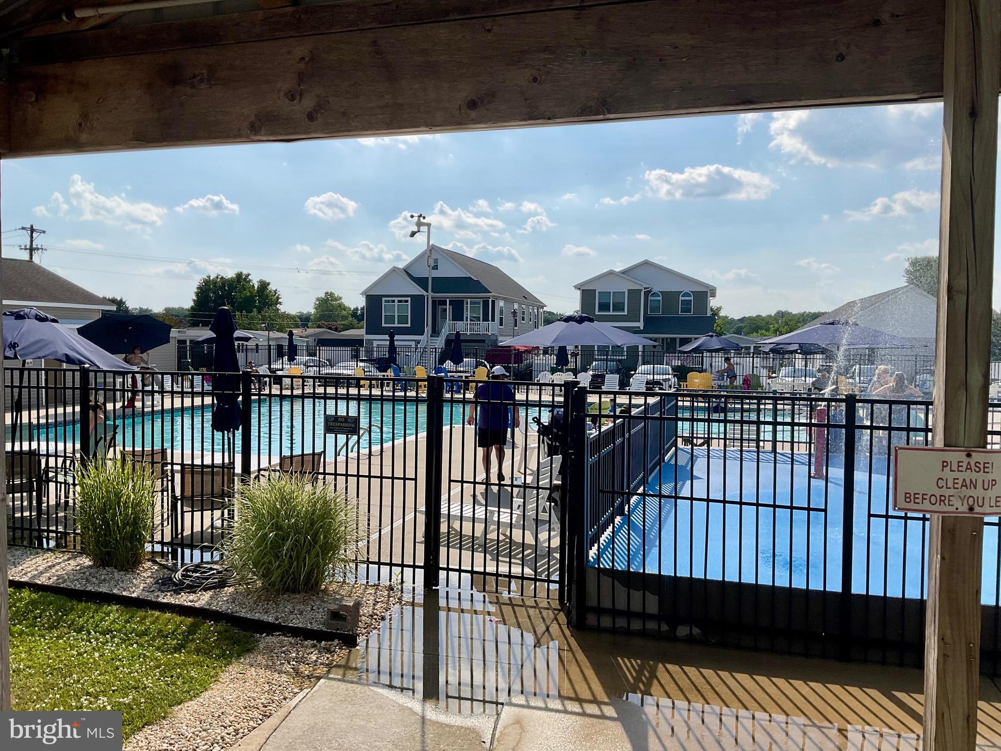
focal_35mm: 29
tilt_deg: -2.4
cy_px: 376
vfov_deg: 48.2
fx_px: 839
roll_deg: -0.6
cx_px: 500
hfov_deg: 61.7
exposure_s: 1/4785
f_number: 1.8
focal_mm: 3
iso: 16
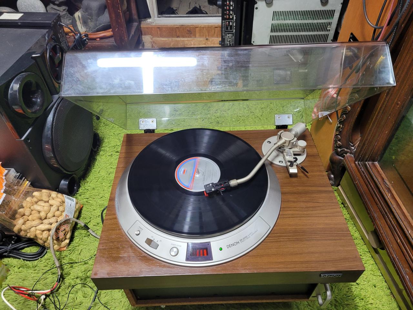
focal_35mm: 26
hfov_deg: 67.3
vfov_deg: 53.1
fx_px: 310
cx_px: 206
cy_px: 155
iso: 200
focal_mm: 5.4
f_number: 1.8
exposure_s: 1/40
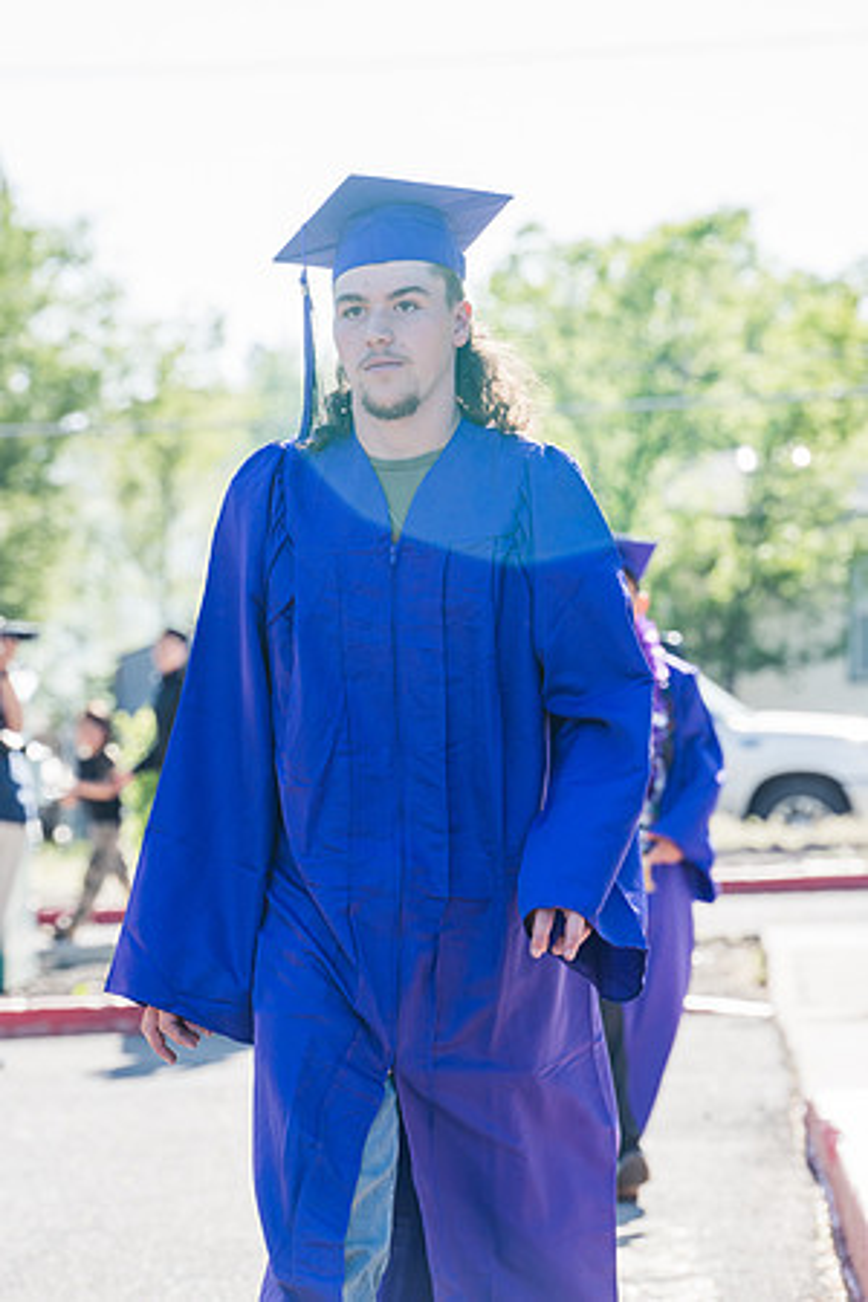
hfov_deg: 6.9
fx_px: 7233
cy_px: 651
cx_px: 434
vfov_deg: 10.3
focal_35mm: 200
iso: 400
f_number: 8
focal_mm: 200
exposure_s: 1/250
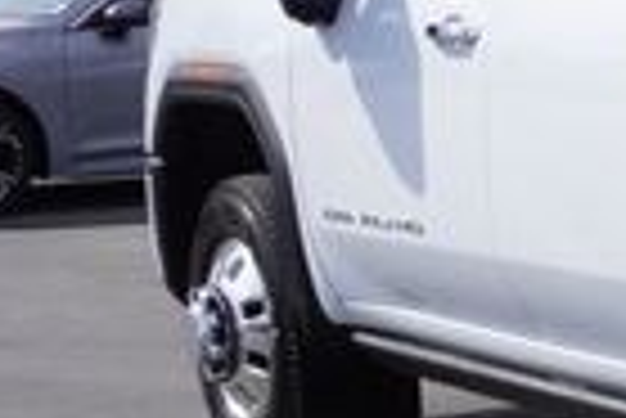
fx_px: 2646
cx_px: 1392
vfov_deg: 9.0
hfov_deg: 11.6
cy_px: 346
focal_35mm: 152
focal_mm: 22
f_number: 10
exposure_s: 1/160
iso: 100
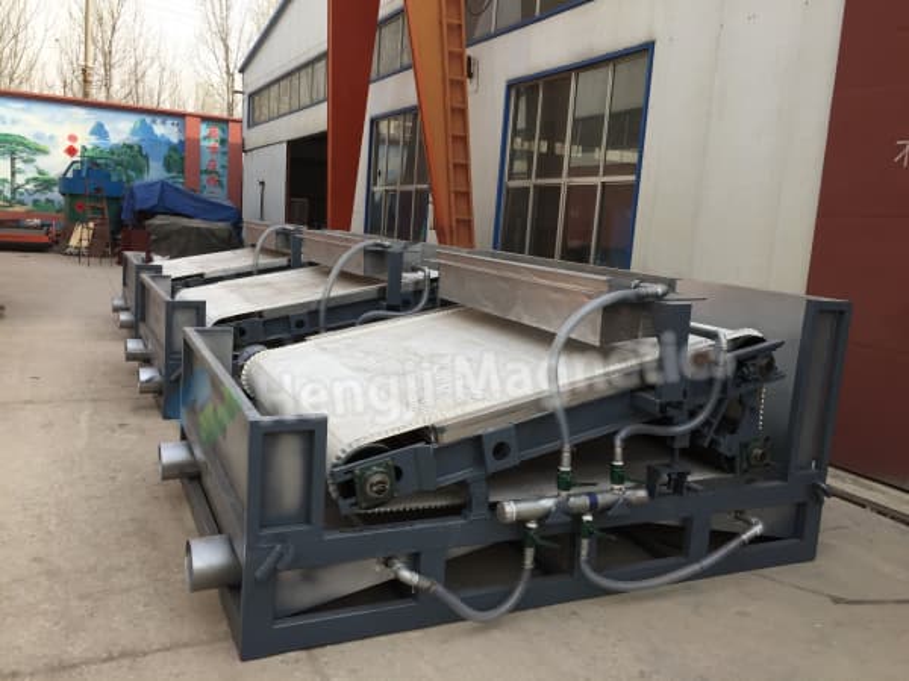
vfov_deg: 48.2
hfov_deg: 61.7
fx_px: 762
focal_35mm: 29
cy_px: 340
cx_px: 454
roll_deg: -4.3
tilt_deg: -8.9
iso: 32
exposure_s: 1/719
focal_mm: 4.15
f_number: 2.2
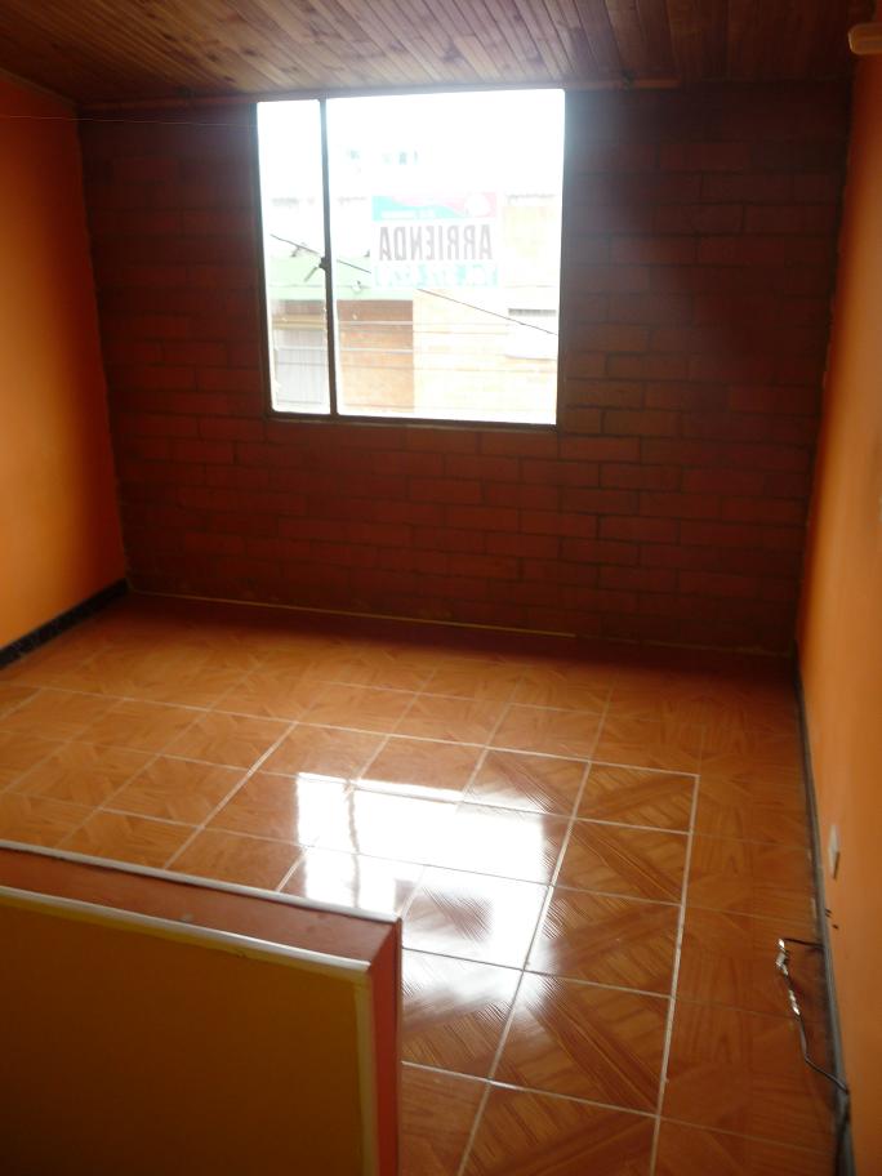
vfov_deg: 60.0
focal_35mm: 30
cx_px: 441
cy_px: 588
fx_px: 1019
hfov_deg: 46.8
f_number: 3.3
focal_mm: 5.2
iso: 100
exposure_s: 1/30
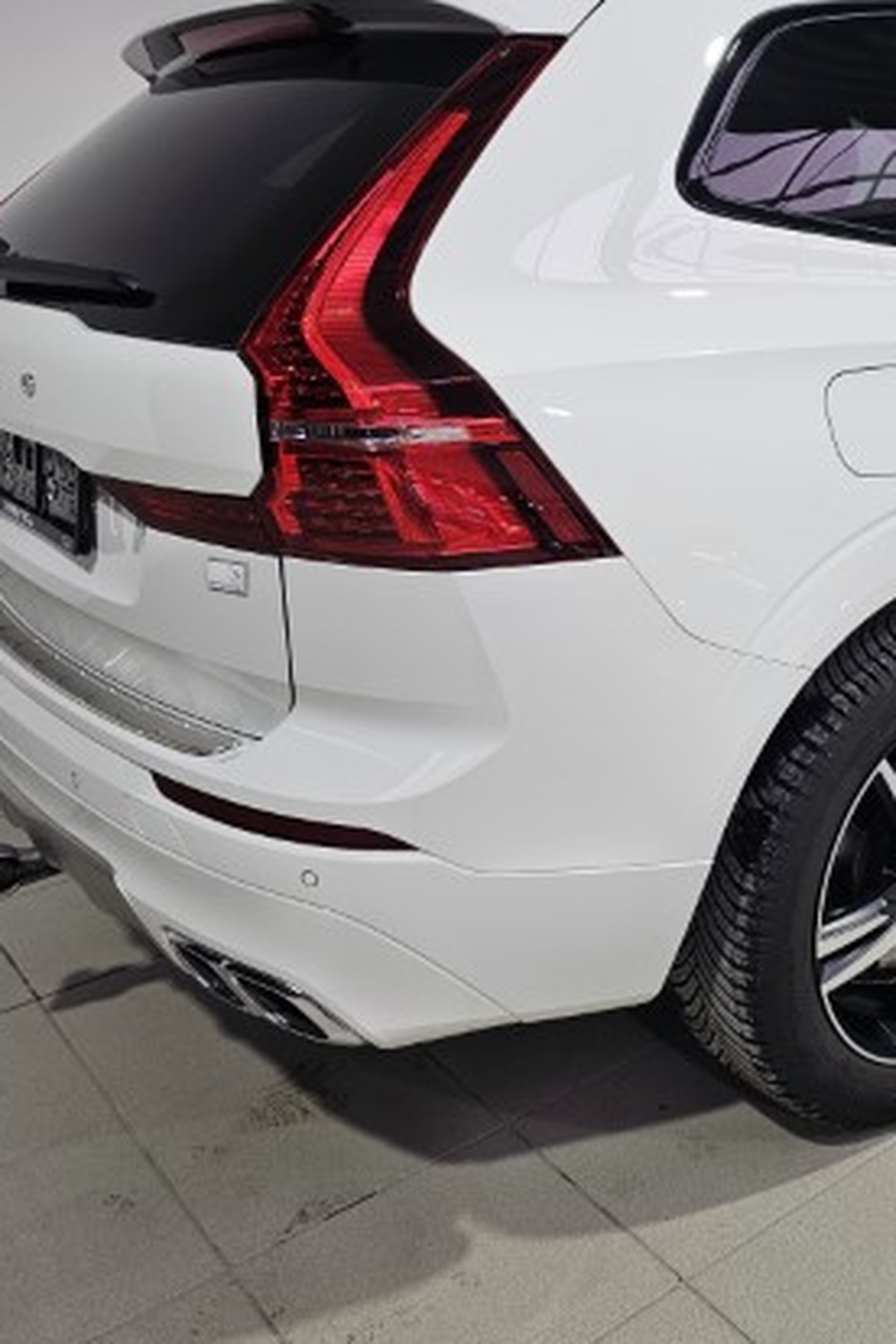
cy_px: 571
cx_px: 737
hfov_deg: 34.7
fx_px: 1381
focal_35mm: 37
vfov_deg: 51.7
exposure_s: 1/180
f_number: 1.7
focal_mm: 6.3
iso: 100
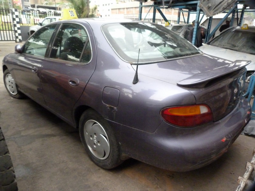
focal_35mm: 25
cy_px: 96
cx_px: 128
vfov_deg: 54.9
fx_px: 184
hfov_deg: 69.4
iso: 800
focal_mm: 4.5
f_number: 2.8
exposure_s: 1/50
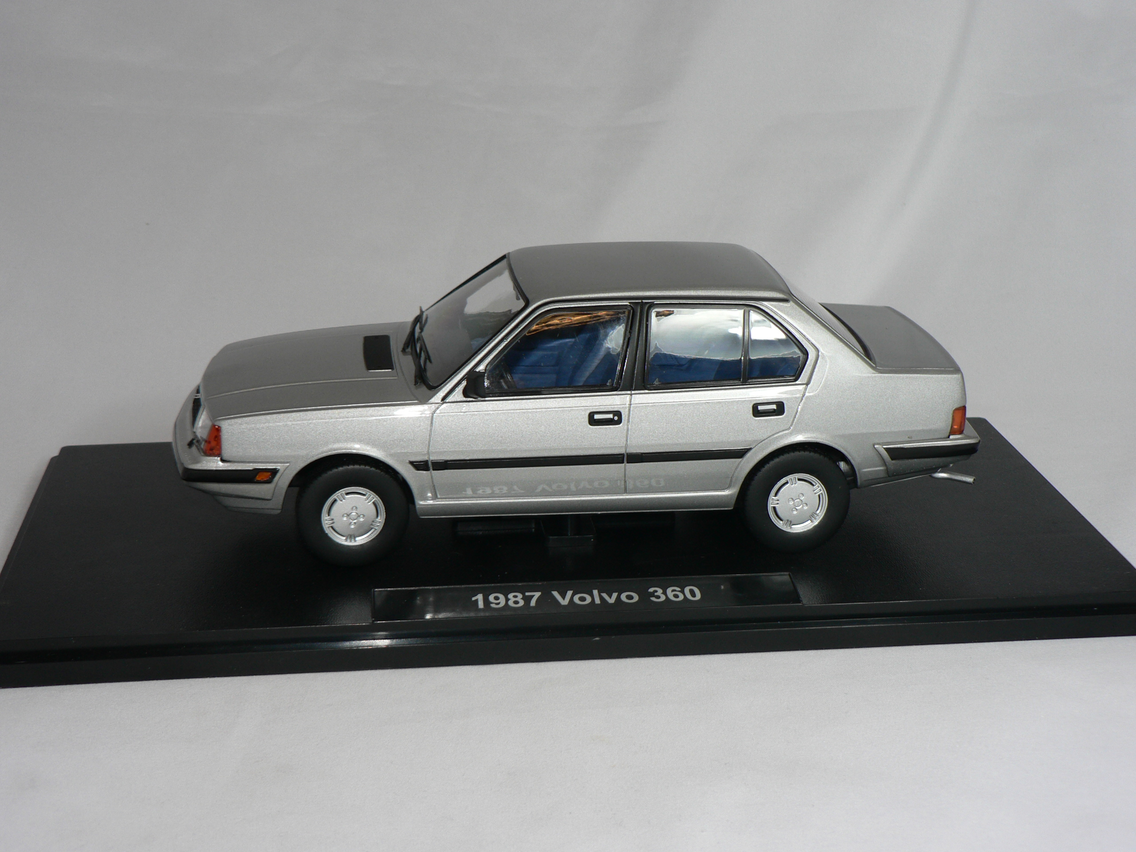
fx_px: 1772
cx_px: 568
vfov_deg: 27.0
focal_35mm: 54
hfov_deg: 35.5
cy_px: 426
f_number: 2.8
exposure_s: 1/60
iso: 80
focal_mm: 8.9
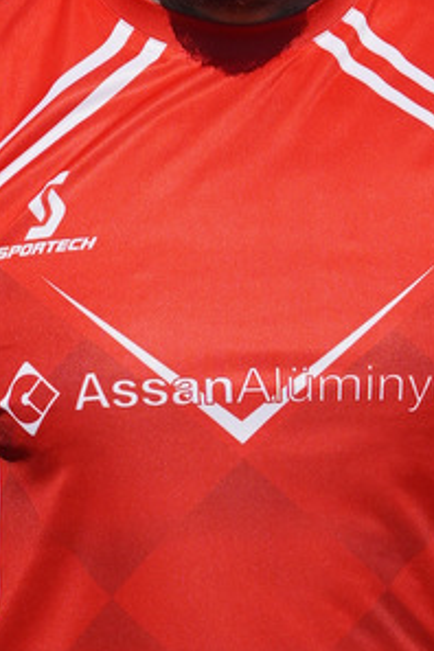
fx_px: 5461
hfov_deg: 4.6
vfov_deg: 6.8
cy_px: 164
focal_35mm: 302
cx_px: 227
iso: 100
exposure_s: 1/1000
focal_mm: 75
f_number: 5
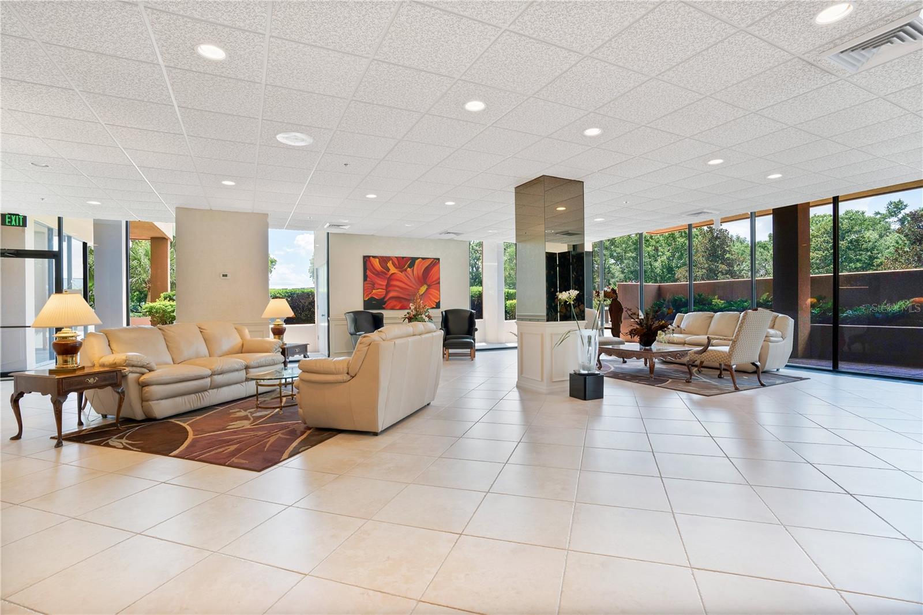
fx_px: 410
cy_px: 308
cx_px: 462
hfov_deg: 96.7
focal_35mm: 16
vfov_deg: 73.7
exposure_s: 1/4
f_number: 7.1
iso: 640
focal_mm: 16
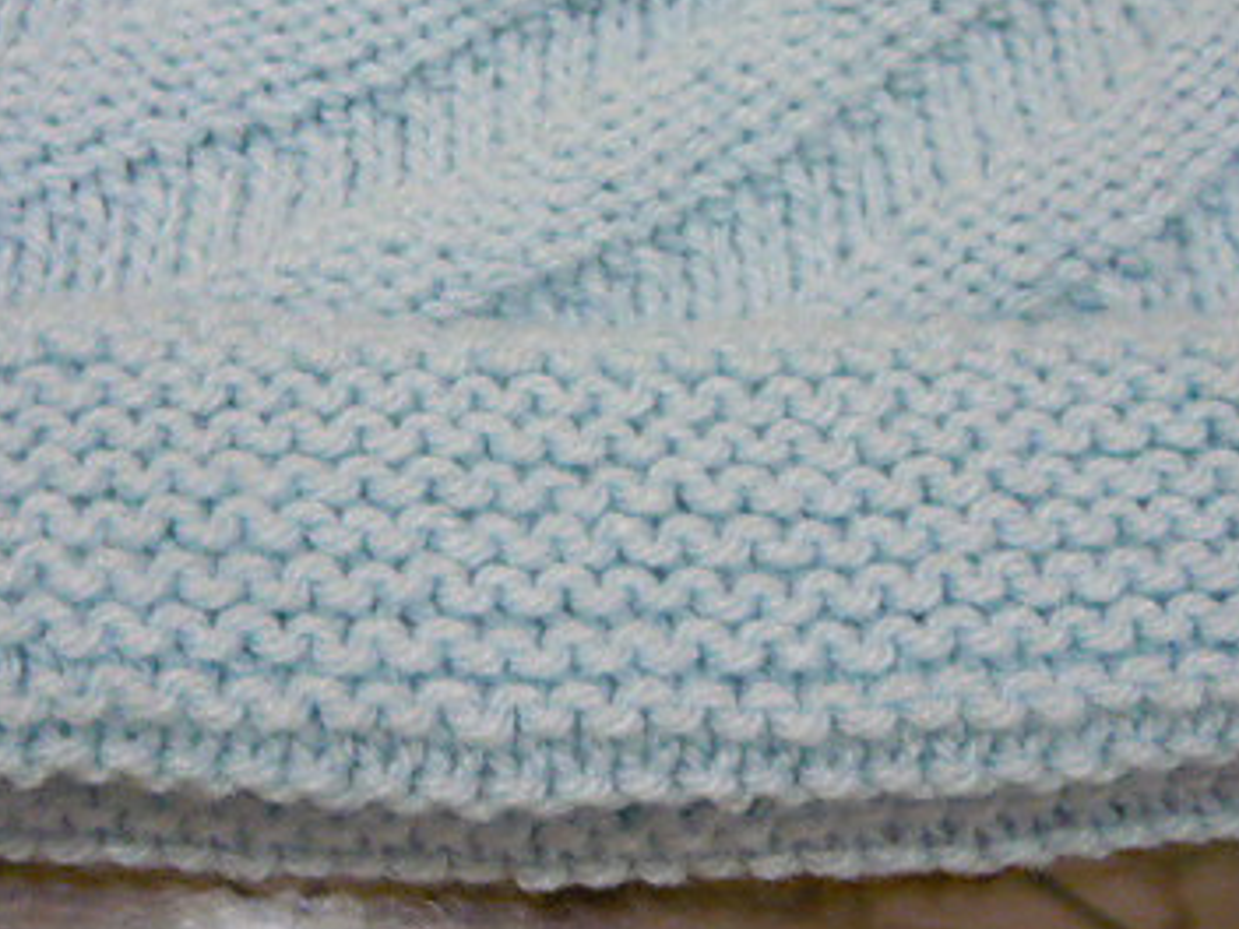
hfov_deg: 32.1
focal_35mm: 60
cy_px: 95
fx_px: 2148
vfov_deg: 23.8
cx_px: 546
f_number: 2.8
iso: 400
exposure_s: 1/20
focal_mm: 5.5
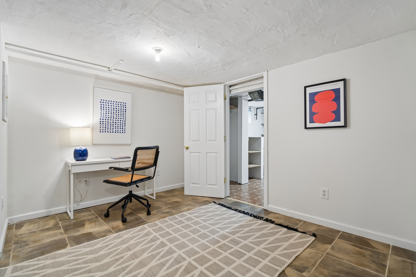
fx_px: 185
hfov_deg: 96.7
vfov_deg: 73.7
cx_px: 208
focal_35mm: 16
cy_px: 138
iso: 400
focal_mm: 16
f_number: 8
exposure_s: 1/5
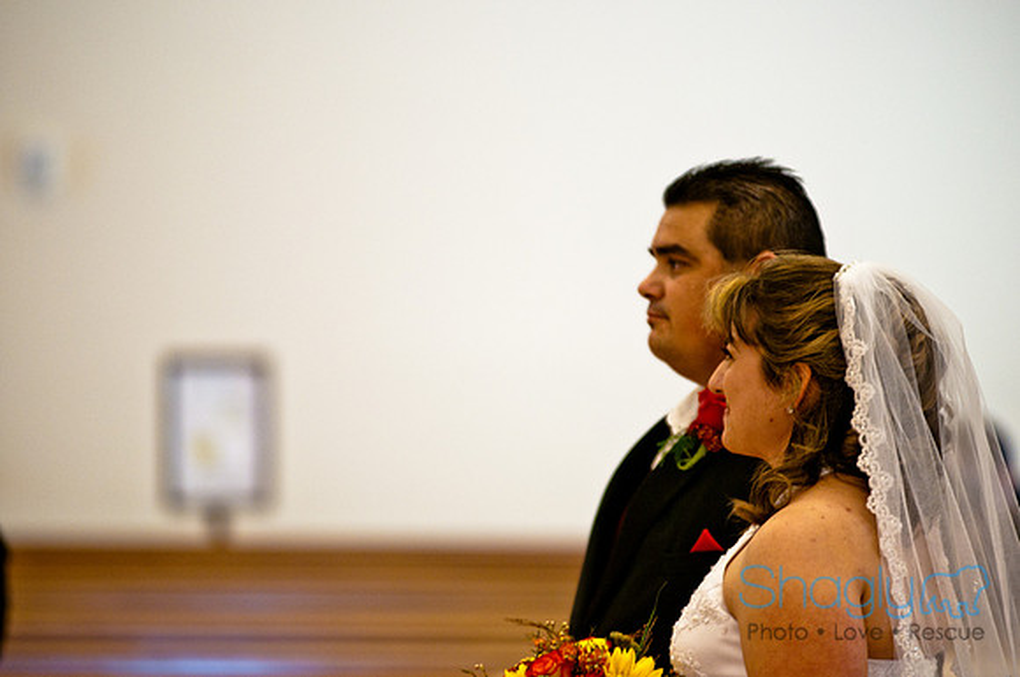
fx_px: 8488
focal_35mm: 300
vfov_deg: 4.6
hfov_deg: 6.9
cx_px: 510
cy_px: 338
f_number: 2.8
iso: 640
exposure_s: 1/100
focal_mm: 200
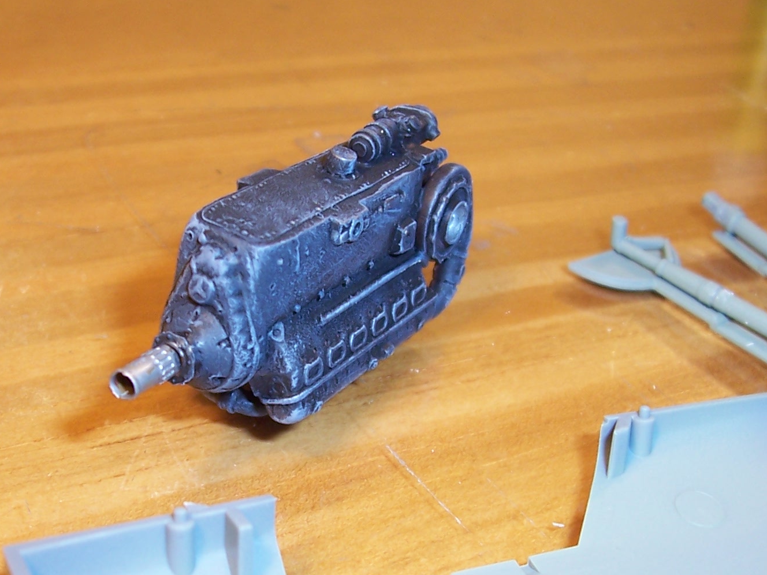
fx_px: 1307
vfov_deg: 24.8
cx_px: 288
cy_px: 358
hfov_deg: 32.5
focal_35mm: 59
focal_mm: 5.6
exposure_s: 1/90
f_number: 2.7
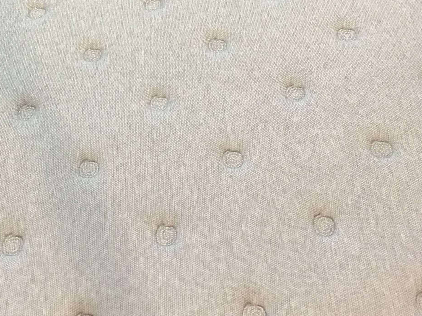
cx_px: 106
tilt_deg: -42.6
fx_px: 744
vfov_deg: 23.4
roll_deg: +8.0
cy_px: 32
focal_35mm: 61
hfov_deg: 31.1
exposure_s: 1/33
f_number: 1.8
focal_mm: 3.99
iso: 32
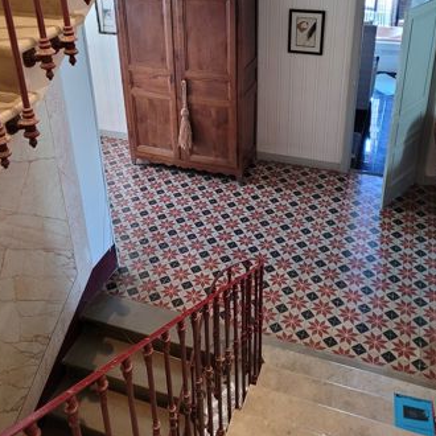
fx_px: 527
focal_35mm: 37
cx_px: 201
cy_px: 114
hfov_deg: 44.9
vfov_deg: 43.6
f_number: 1.8
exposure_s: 1/25
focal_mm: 5.4
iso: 500
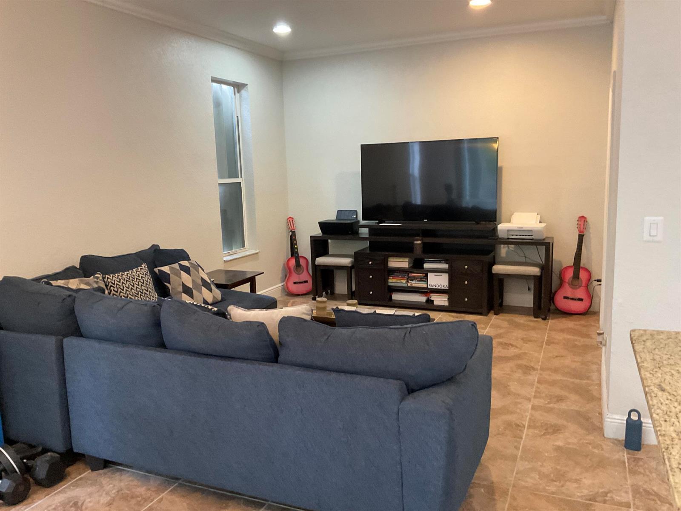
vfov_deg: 48.2
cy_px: 256
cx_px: 340
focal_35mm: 29
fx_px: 571
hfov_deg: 61.7
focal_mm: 3
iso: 250
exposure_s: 1/60
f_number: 1.8
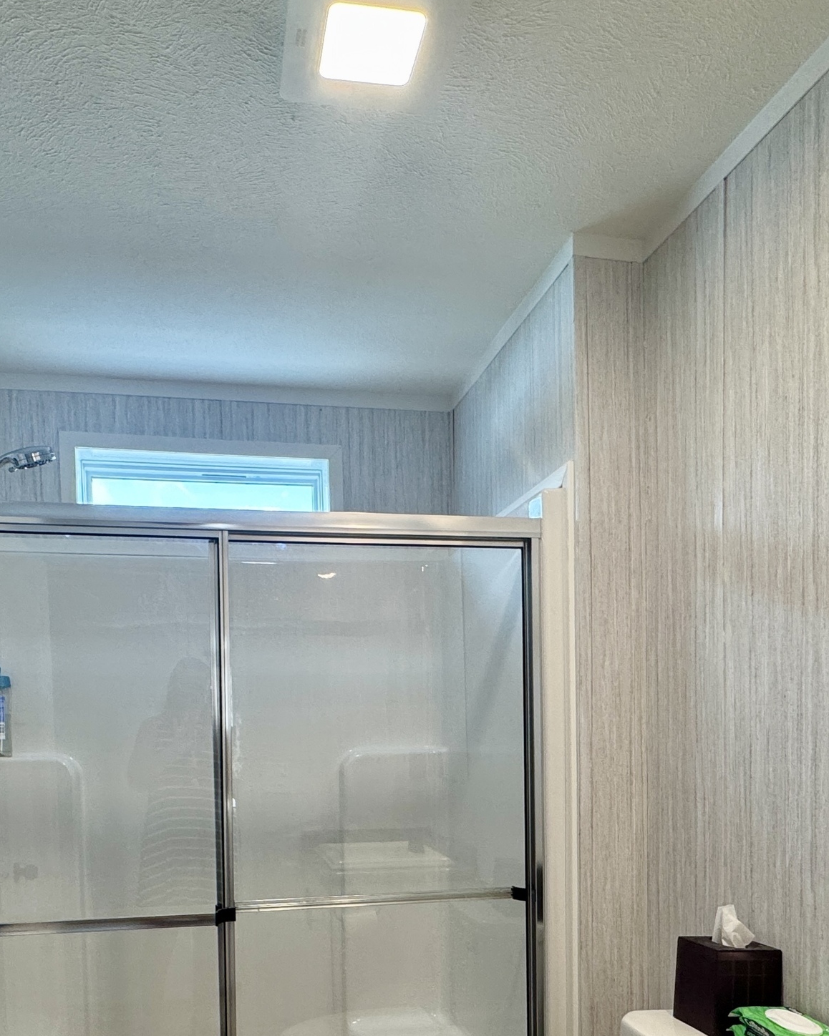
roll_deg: +0.5
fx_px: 890
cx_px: 372
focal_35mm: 29
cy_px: 768
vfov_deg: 57.6
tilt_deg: -3.6
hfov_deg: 49.9
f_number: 2.2
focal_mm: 2.22
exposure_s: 1/120
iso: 200
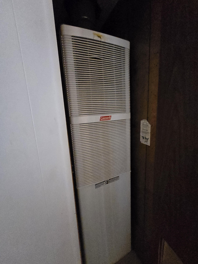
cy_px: 132
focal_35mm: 13
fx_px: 99
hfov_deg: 89.9
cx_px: 99
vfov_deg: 106.2
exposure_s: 1/60
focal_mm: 2.2
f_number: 2.2
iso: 1600
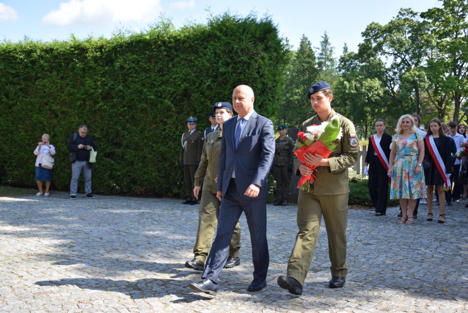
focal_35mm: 45
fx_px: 585
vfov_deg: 29.9
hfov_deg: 43.6
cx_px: 234
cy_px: 156
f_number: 4.2
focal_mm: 30
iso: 450
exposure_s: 1/1000
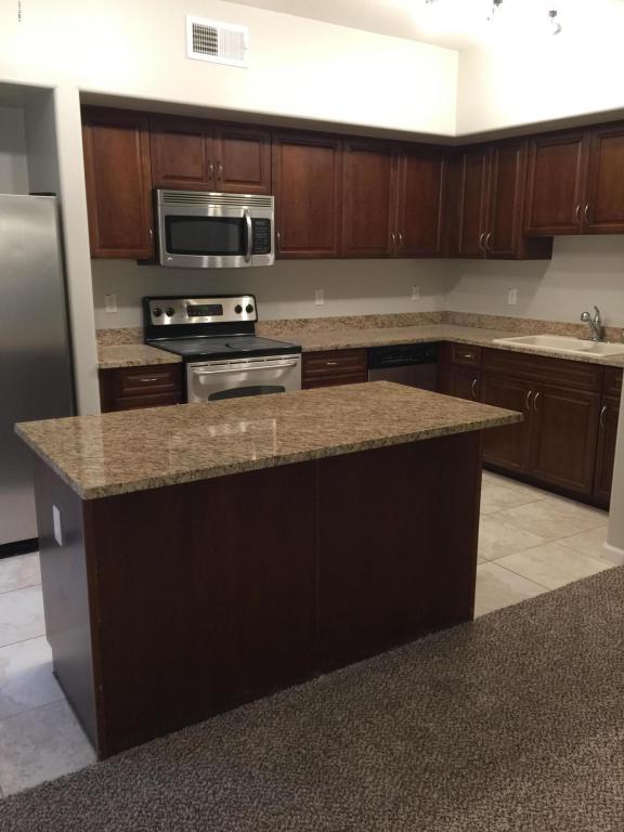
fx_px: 697
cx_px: 312
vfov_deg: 61.7
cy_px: 416
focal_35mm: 29
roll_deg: -1.1
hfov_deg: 48.2
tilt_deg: -13.2
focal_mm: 4.15
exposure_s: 1/17
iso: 64
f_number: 2.2
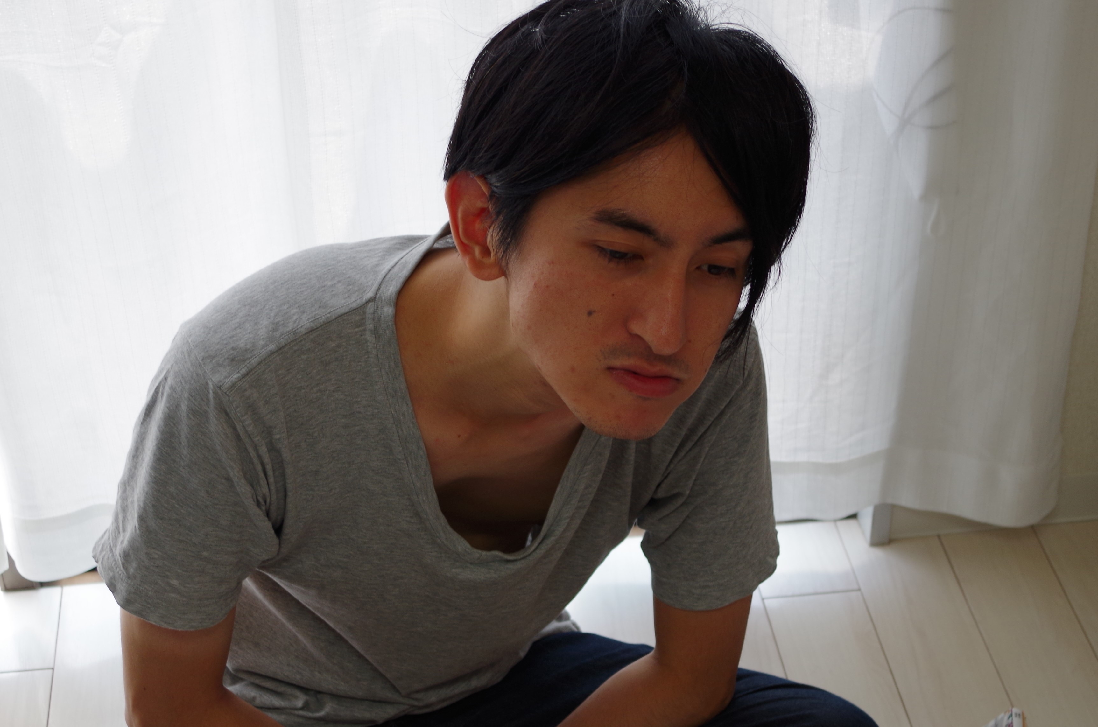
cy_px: 364
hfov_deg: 42.8
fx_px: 1400
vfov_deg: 29.1
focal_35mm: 46
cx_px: 549
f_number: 4
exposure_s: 1/100
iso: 200
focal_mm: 30.63
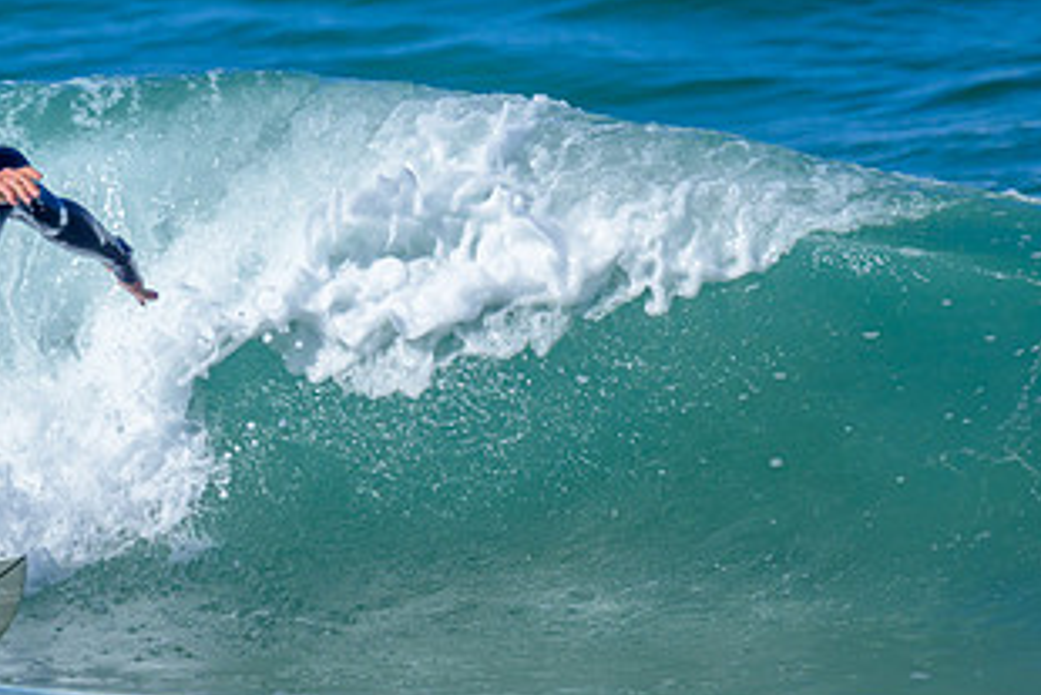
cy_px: 237
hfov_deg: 1.0
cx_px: 84
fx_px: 59449
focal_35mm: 2055
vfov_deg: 0.7
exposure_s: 1/2500
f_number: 6.3
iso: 250
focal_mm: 800
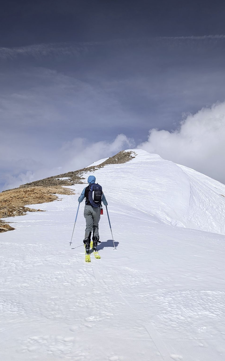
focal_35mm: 34
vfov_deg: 56.7
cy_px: 180
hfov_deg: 37.3
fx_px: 334
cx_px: 107
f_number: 1.68
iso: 31
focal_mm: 6.9
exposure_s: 1/5291
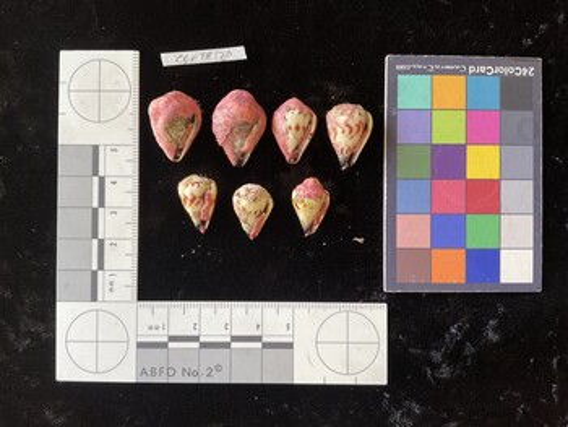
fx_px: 476
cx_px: 284
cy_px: 214
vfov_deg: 48.3
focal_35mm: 29
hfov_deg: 61.6
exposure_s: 1/60
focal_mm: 3
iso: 125
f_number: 1.8
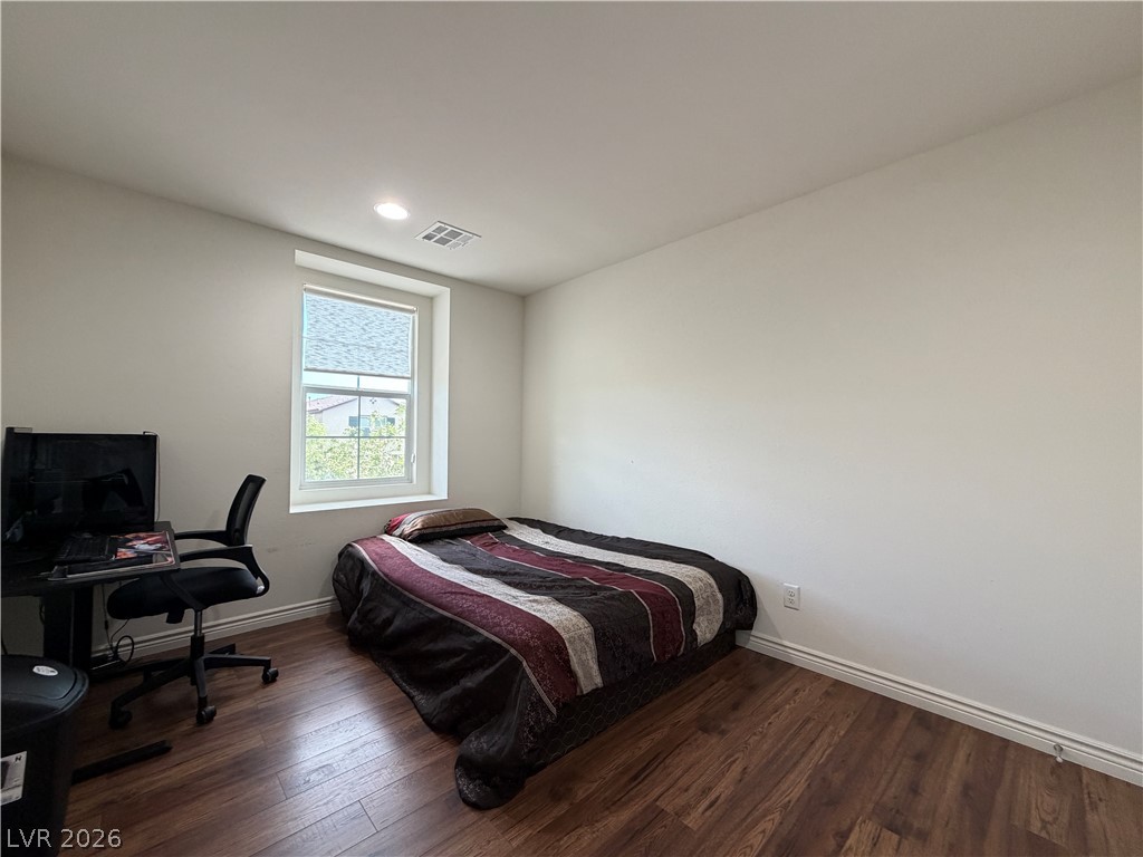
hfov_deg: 102.1
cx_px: 572
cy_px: 428
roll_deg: -1.8
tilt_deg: +1.2
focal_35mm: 14
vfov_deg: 85.7
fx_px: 462
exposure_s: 1/120
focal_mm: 2.22
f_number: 2.2
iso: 320
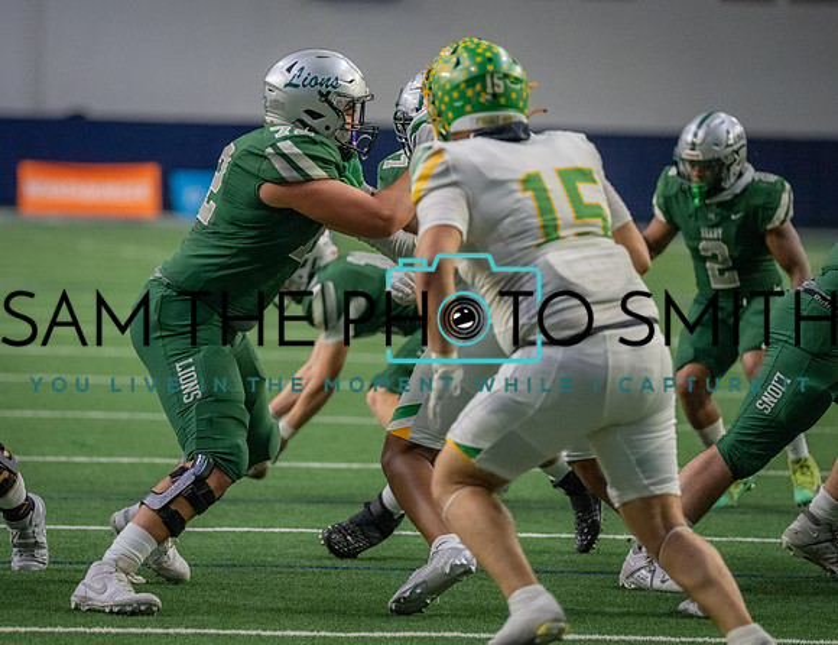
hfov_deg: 7.7
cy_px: 288
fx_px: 6188
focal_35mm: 253
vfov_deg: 6.0
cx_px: 292
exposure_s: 1/1000
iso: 6400
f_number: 2.8
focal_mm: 200
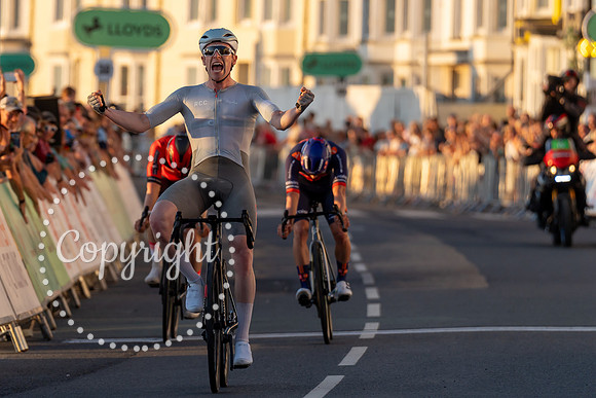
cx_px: 161
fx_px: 6222
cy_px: 161
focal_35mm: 376
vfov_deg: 3.7
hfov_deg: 5.5
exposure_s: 1/1000
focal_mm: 200
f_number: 3.5
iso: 200
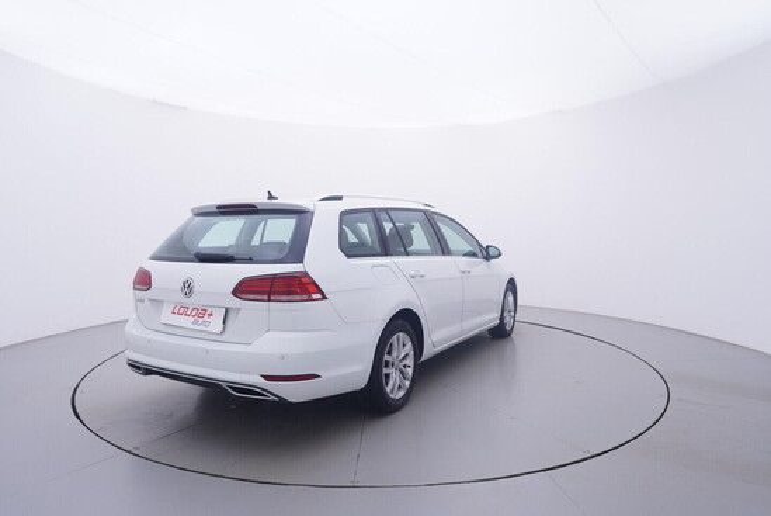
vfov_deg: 56.2
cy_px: 258
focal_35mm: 22
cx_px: 386
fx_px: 482
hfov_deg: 77.3
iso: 200
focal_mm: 15
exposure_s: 1/80
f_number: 5
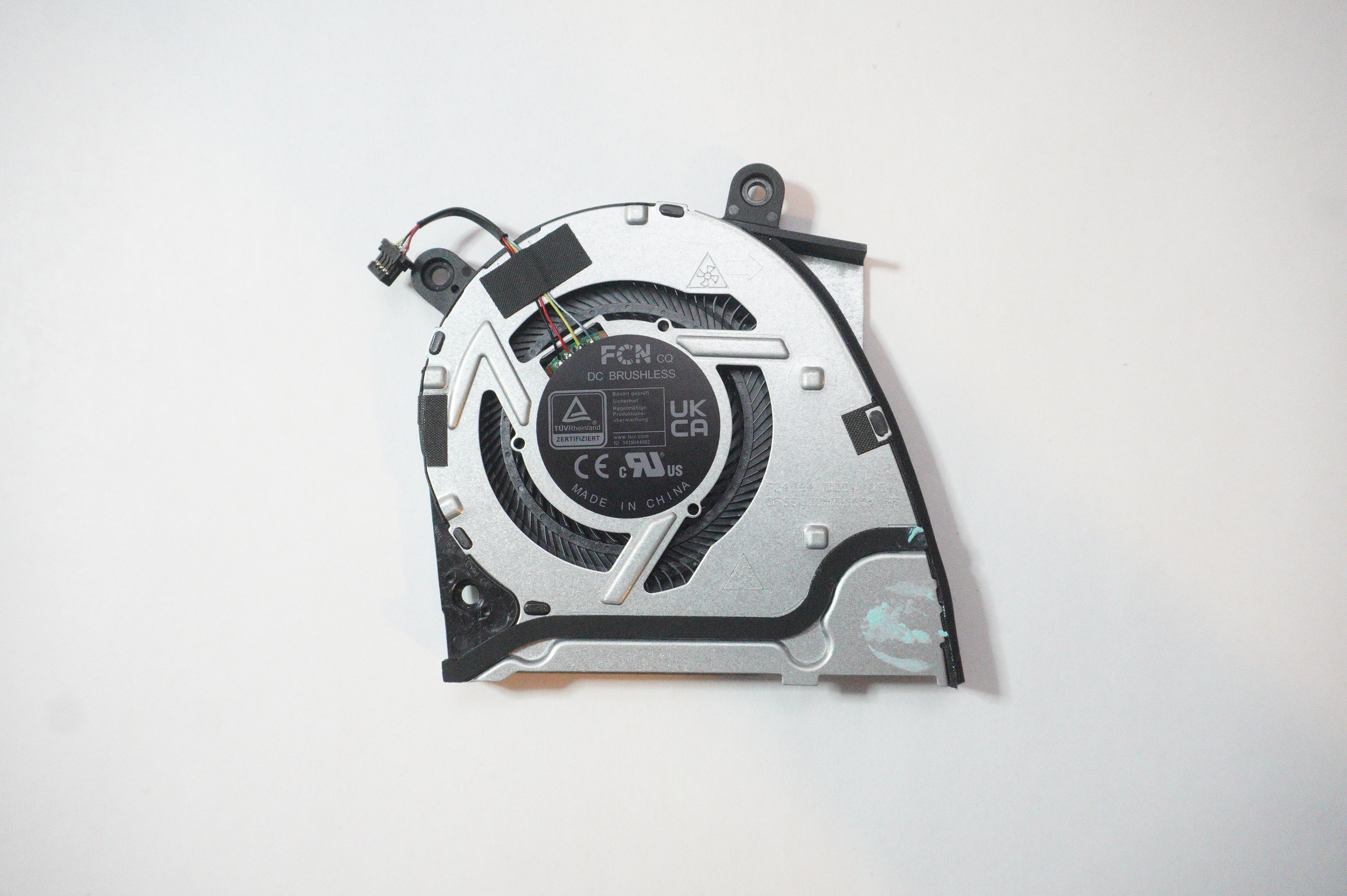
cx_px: 674
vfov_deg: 43.5
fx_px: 1121
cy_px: 448
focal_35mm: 30
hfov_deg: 62.0
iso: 8000
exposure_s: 1/200
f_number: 5.6
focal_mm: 20
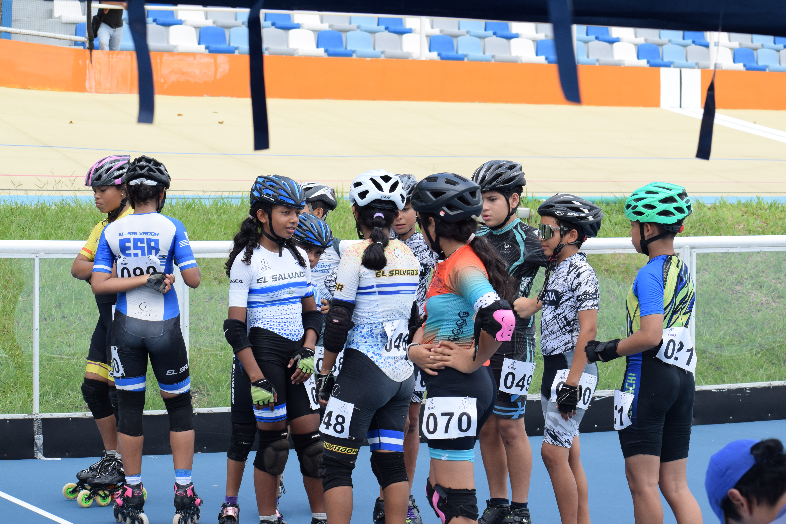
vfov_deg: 13.0
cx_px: 393
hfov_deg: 19.5
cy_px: 262
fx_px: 2292
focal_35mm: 105
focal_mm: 70
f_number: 8
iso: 400
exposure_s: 1/500
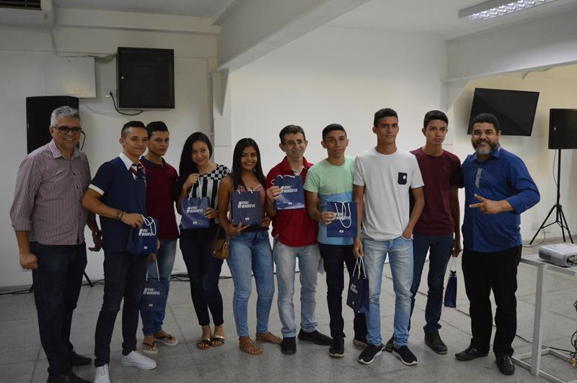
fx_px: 528
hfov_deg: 57.3
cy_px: 192
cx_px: 288
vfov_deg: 39.9
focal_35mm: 33
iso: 3200
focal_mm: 22
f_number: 3.8
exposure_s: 1/320
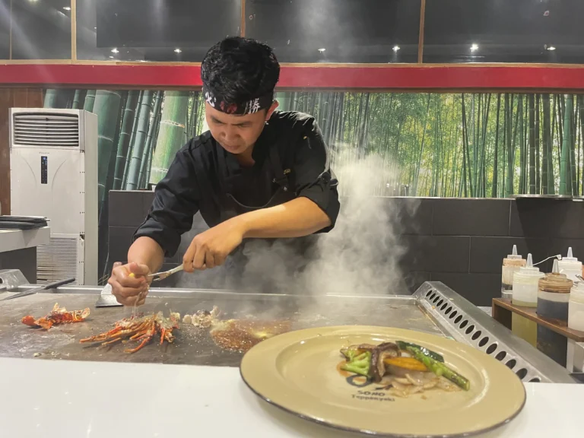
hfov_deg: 69.4
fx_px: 422
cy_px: 219
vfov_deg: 54.9
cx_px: 292
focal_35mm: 25
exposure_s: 1/50
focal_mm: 5.1
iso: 500
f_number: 1.6
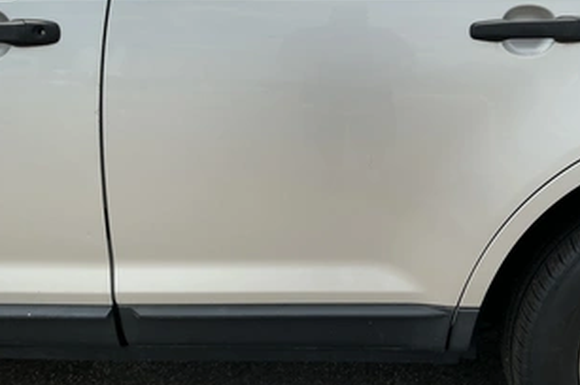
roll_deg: -2.4
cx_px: 367
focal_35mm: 38
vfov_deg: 34.8
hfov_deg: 50.2
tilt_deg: -11.3
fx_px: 612
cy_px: 151
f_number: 1.8
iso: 25
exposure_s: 1/1786
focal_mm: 3
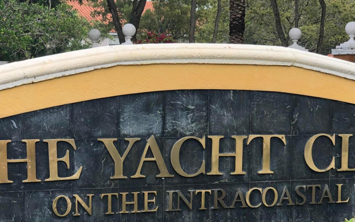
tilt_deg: -4.1
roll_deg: +0.4
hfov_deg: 20.4
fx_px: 987
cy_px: 204
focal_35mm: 102
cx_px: 175
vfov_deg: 12.7
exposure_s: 1/137
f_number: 2.4
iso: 16
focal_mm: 6
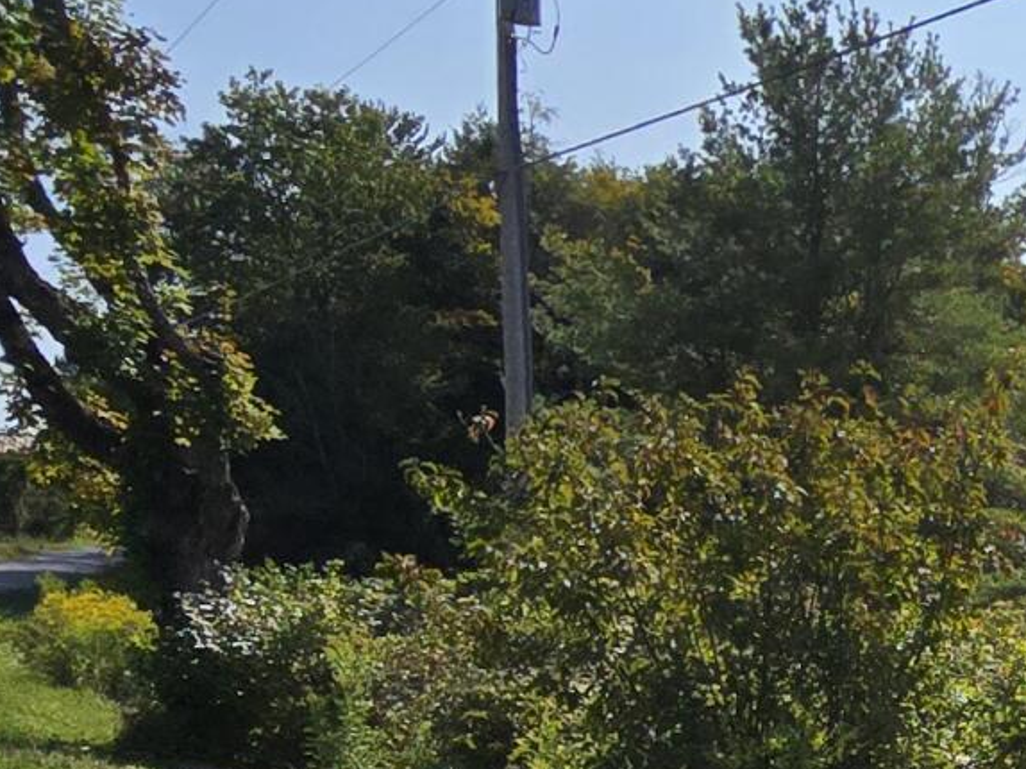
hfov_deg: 21.4
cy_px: 905
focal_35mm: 68
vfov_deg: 20.3
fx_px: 2015
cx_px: 1728
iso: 50
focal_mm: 2.2
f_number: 2.2
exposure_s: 1/3550
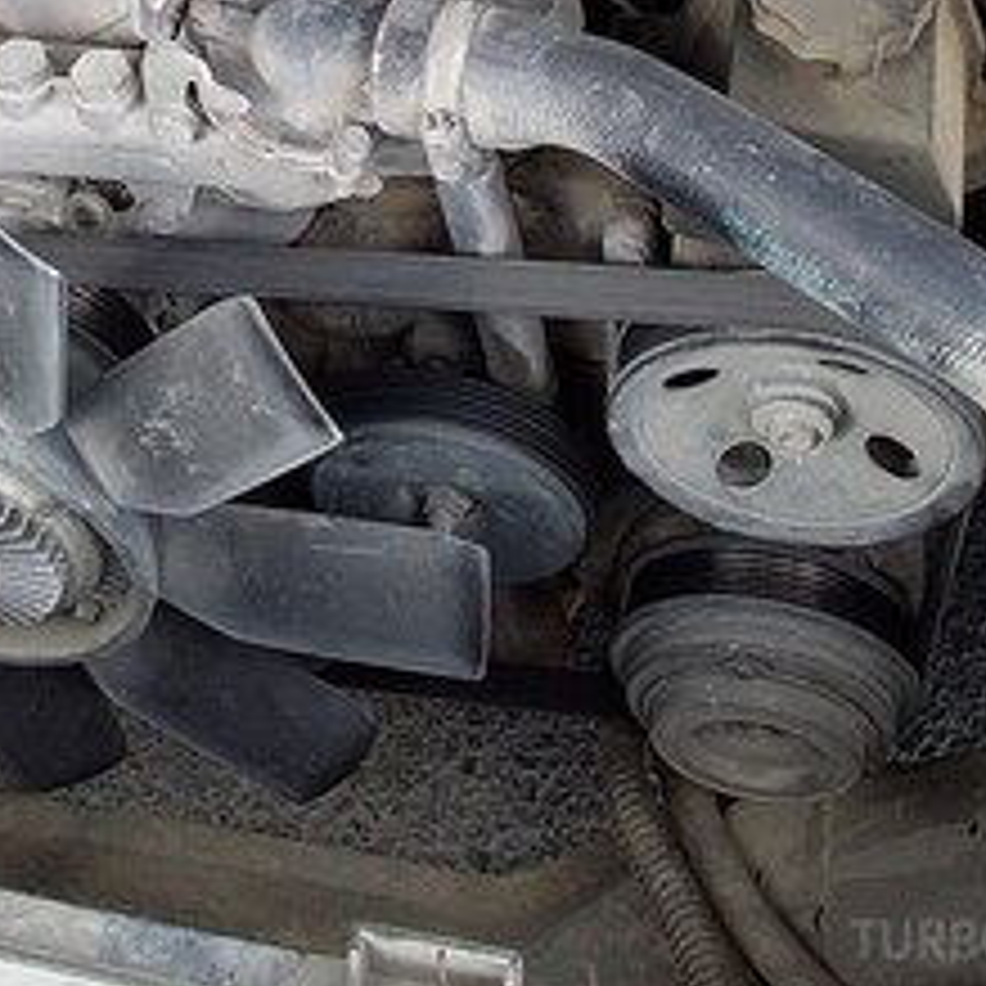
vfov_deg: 25.5
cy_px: -117
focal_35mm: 62
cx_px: 284
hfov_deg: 27.4
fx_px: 1998
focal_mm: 3.3
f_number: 2.2
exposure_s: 1/121
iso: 40
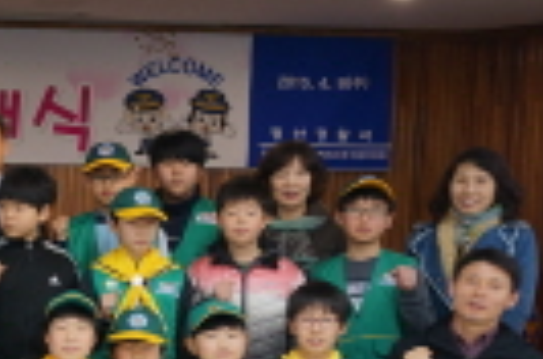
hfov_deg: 19.6
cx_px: -282
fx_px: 1354
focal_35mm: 90
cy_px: 345
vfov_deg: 14.9
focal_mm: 16
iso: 100
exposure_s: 1/13
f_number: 3.5
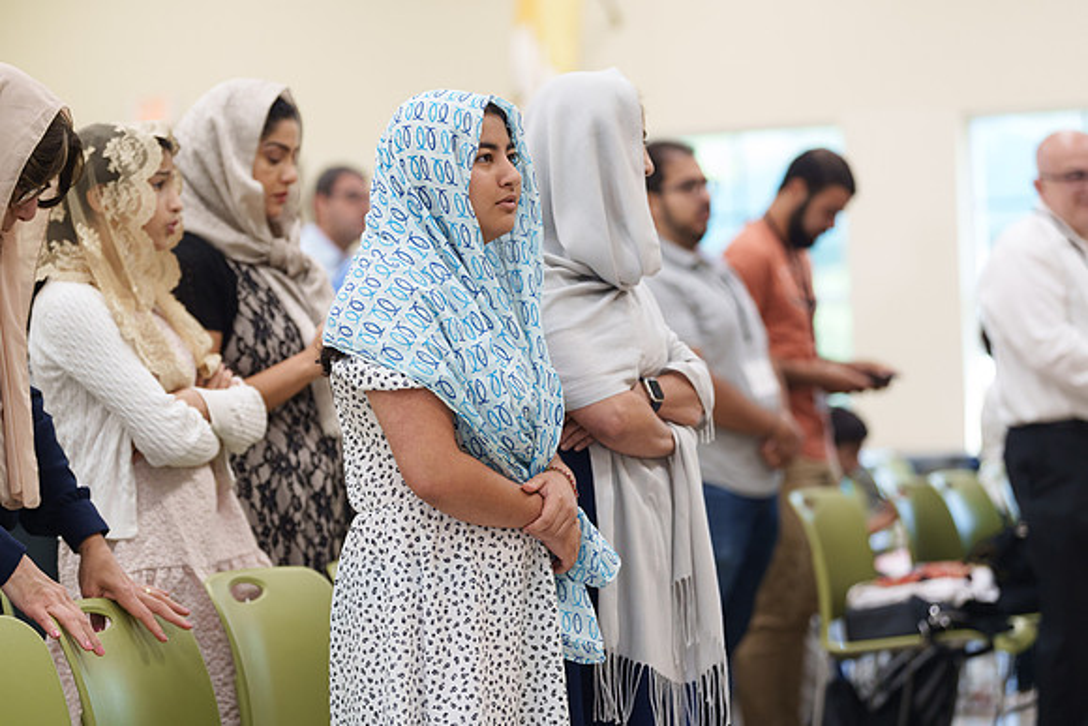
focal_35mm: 111
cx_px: 544
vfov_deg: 12.3
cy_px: 363
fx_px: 3355
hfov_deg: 18.4
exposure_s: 1/160
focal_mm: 111
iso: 1250
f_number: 2.8
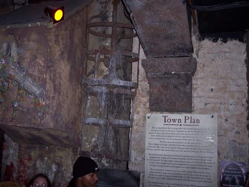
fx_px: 281
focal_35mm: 39
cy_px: 93
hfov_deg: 47.9
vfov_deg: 36.8
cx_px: 123
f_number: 2.8
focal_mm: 8
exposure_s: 1/30
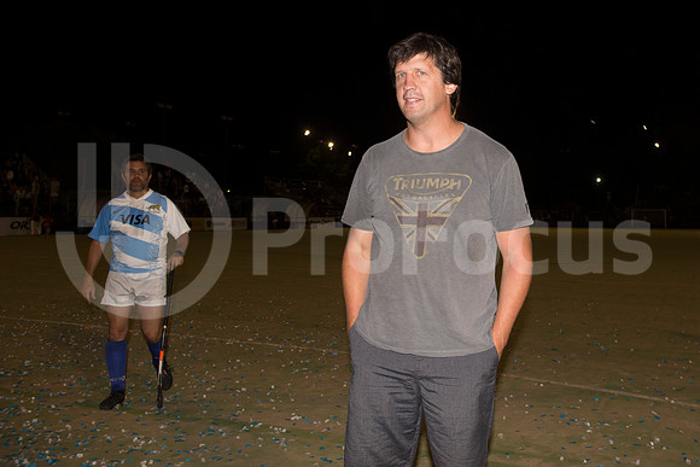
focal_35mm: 29
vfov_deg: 45.0
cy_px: 234
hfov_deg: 63.6
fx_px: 564
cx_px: 350
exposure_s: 1/200
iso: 800
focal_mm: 29
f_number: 5.6
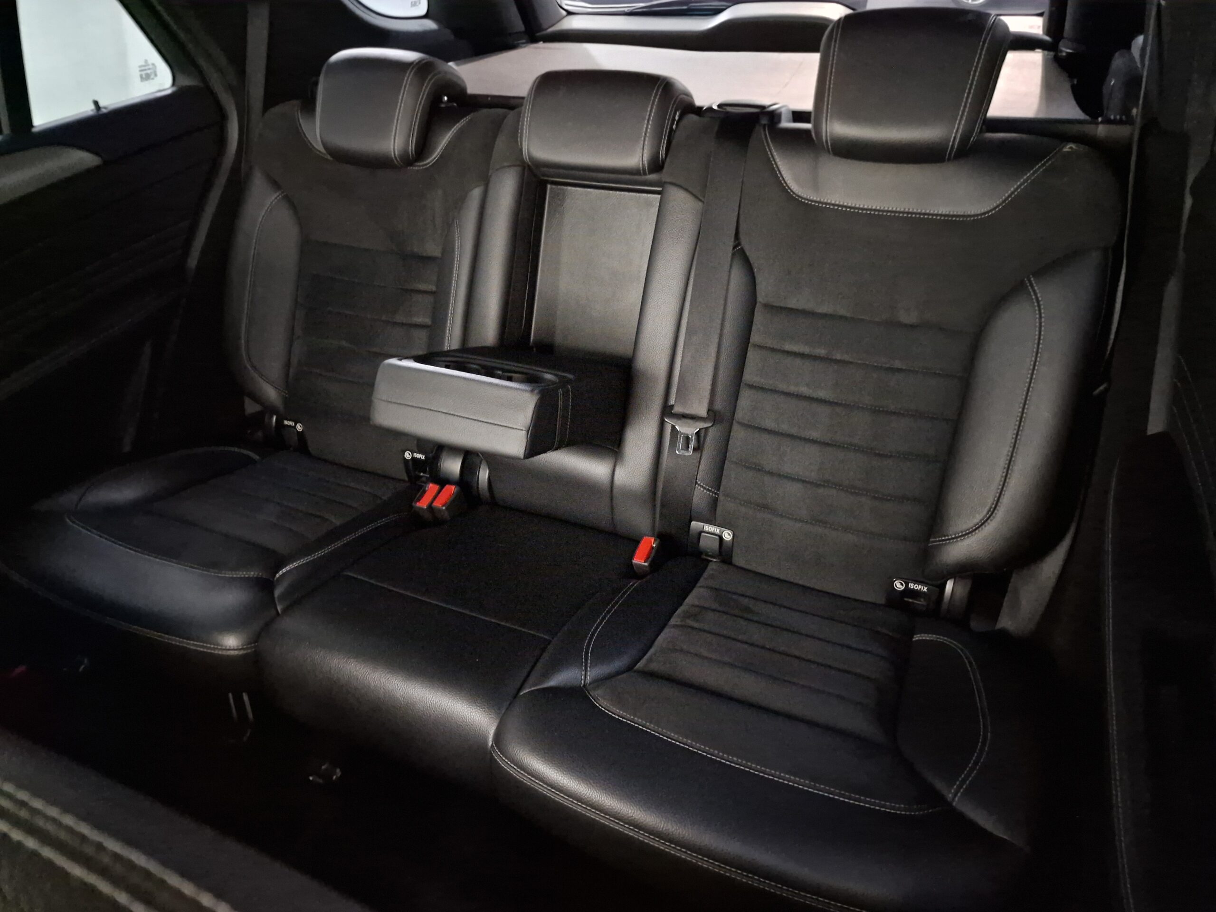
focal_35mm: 23
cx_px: 608
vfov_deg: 58.9
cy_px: 456
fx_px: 808
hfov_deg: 73.9
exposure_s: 1/10
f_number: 1.8
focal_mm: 6.4
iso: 2500
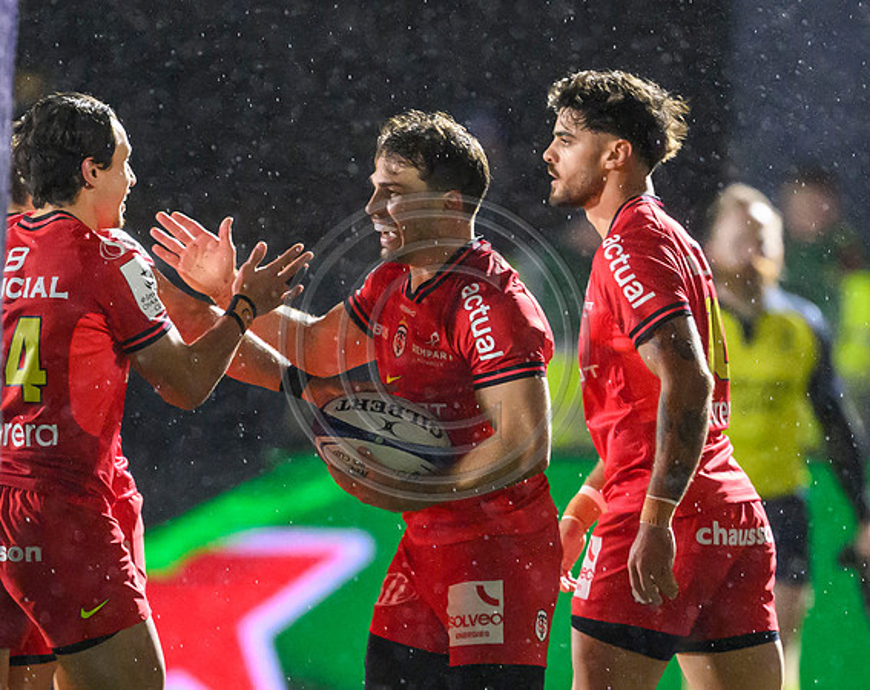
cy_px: 631
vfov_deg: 1.5
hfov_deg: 1.9
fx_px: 25906
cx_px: 501
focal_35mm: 1009
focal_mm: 400
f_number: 3.2
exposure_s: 1/1000
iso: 6400
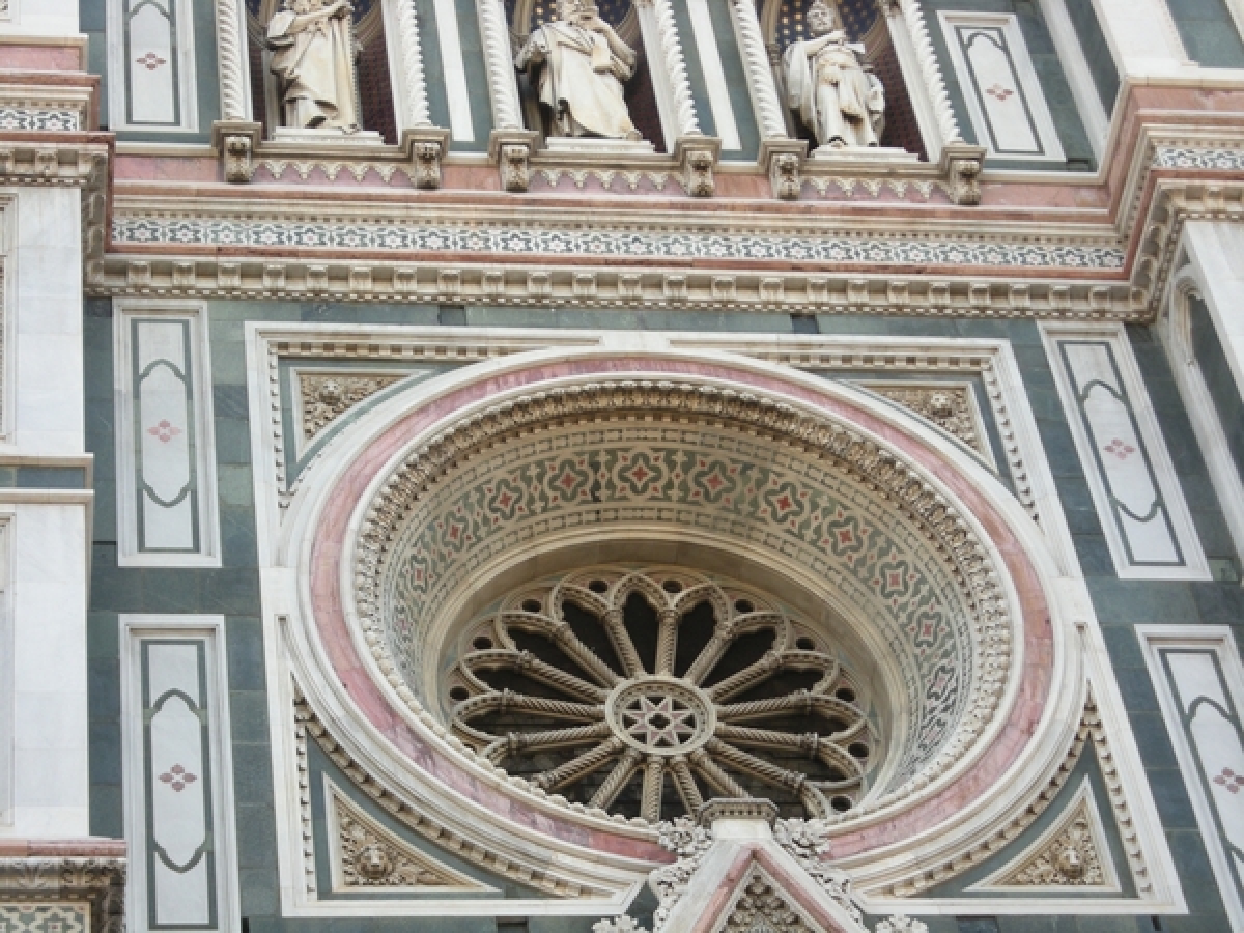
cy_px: 466
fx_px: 3773
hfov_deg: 18.7
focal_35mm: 105
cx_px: 622
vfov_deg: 14.1
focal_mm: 17.1
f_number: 4.7
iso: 90
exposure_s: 1/83.1
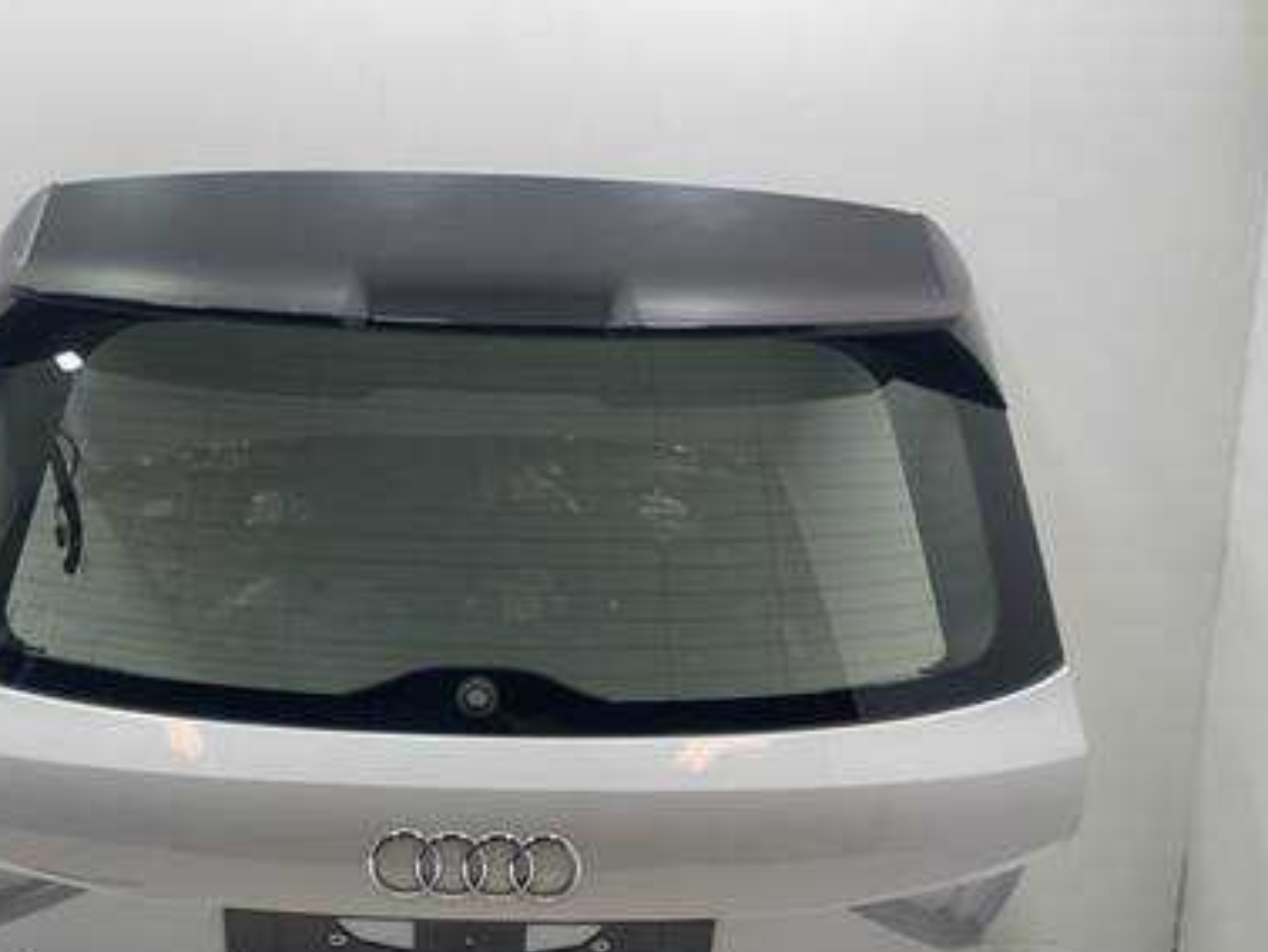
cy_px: 587
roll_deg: -1.3
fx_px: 1210
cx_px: 493
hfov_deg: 54.8
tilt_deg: -9.9
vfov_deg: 42.7
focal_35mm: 33
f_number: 1.6
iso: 100
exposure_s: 1/50
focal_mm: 4.2
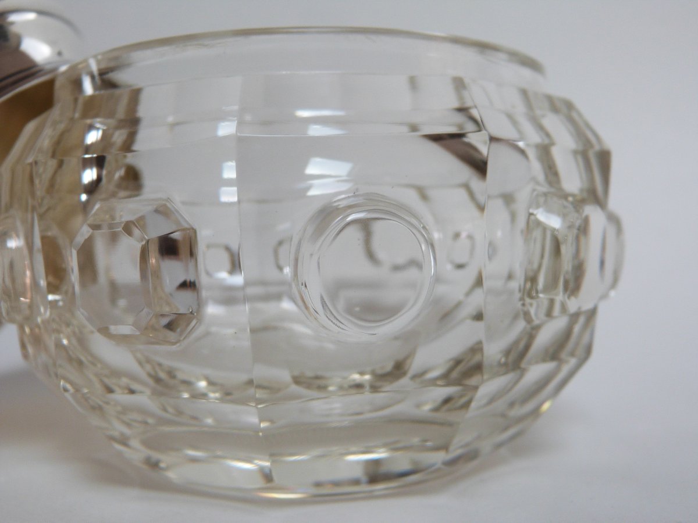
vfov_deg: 36.0
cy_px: 262
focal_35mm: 40
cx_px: 349
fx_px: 807
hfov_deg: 46.8
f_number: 3.1
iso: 100
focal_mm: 7.1
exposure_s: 1/60
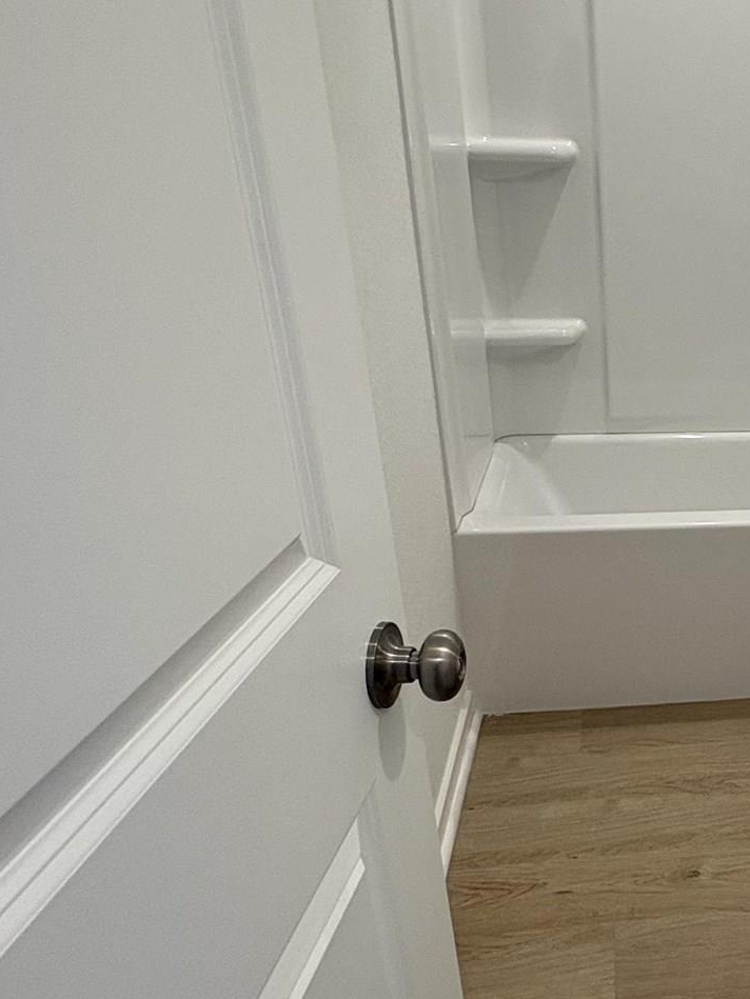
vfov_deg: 53.8
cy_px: 556
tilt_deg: -22.6
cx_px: 796
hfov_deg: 36.3
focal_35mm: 34
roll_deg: -2.6
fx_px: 982
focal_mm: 2.22
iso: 200
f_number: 2.2
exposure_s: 1/120
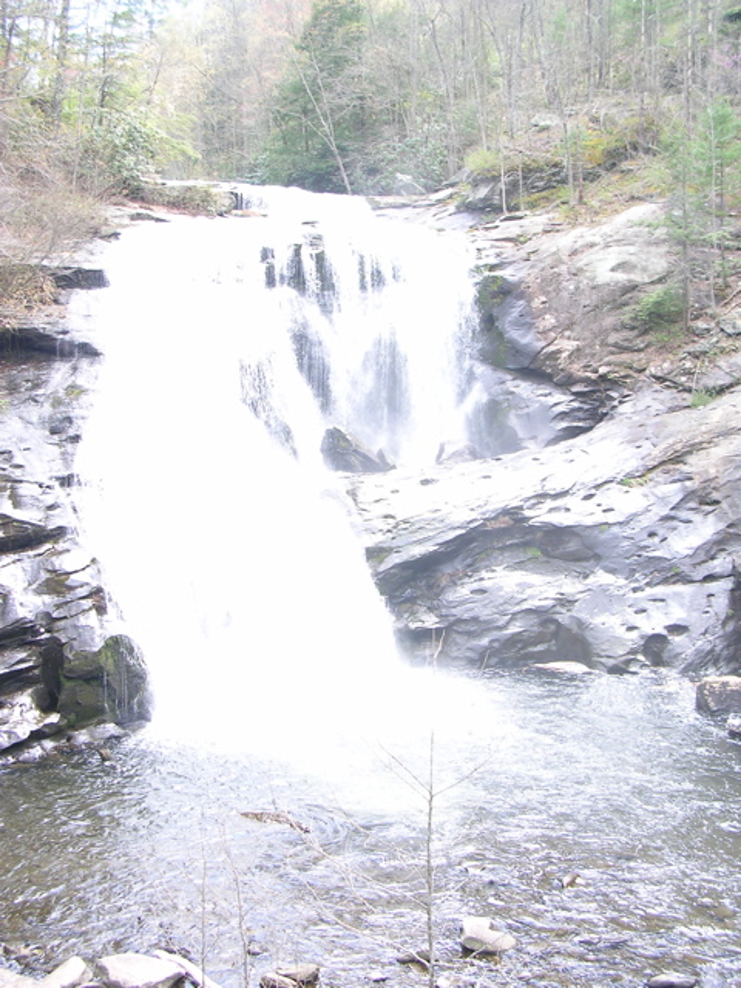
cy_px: 494
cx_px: 370
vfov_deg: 49.0
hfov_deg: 37.7
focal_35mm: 38
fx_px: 1085
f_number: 2.8
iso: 50
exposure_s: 1/69.4
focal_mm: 5.8
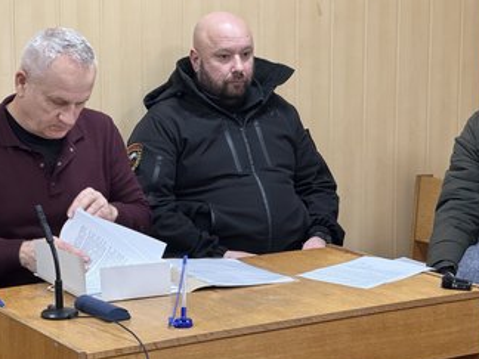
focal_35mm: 95
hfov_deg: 20.6
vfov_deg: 15.6
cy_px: 174
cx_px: 197
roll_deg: +0.5
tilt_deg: -7.5
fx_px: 1315
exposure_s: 1/50
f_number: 2.8
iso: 200
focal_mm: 9
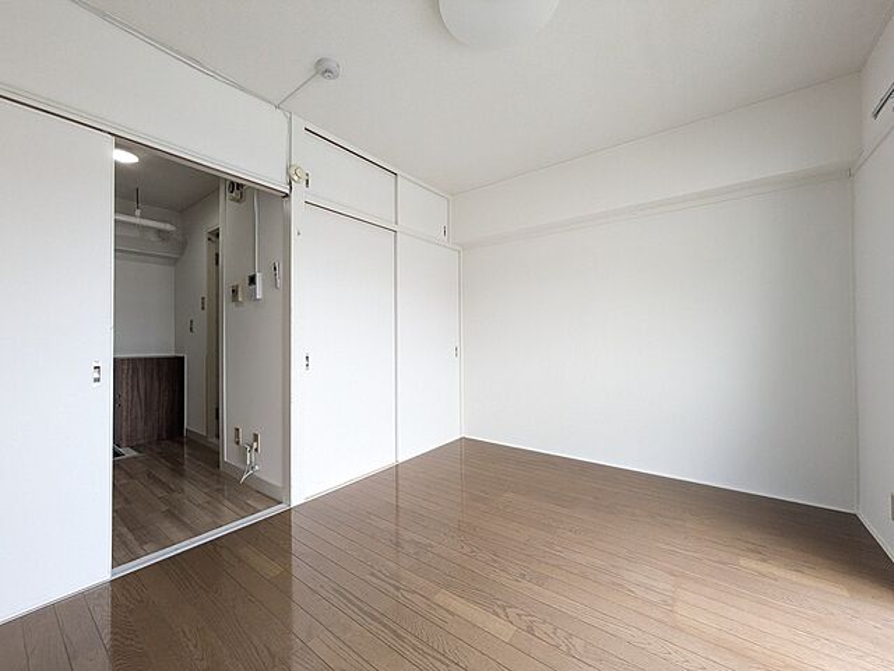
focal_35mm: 14
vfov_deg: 85.7
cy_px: 336
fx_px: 362
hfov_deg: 102.1
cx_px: 447
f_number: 2.2
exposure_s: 1/120
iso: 142
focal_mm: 1.83
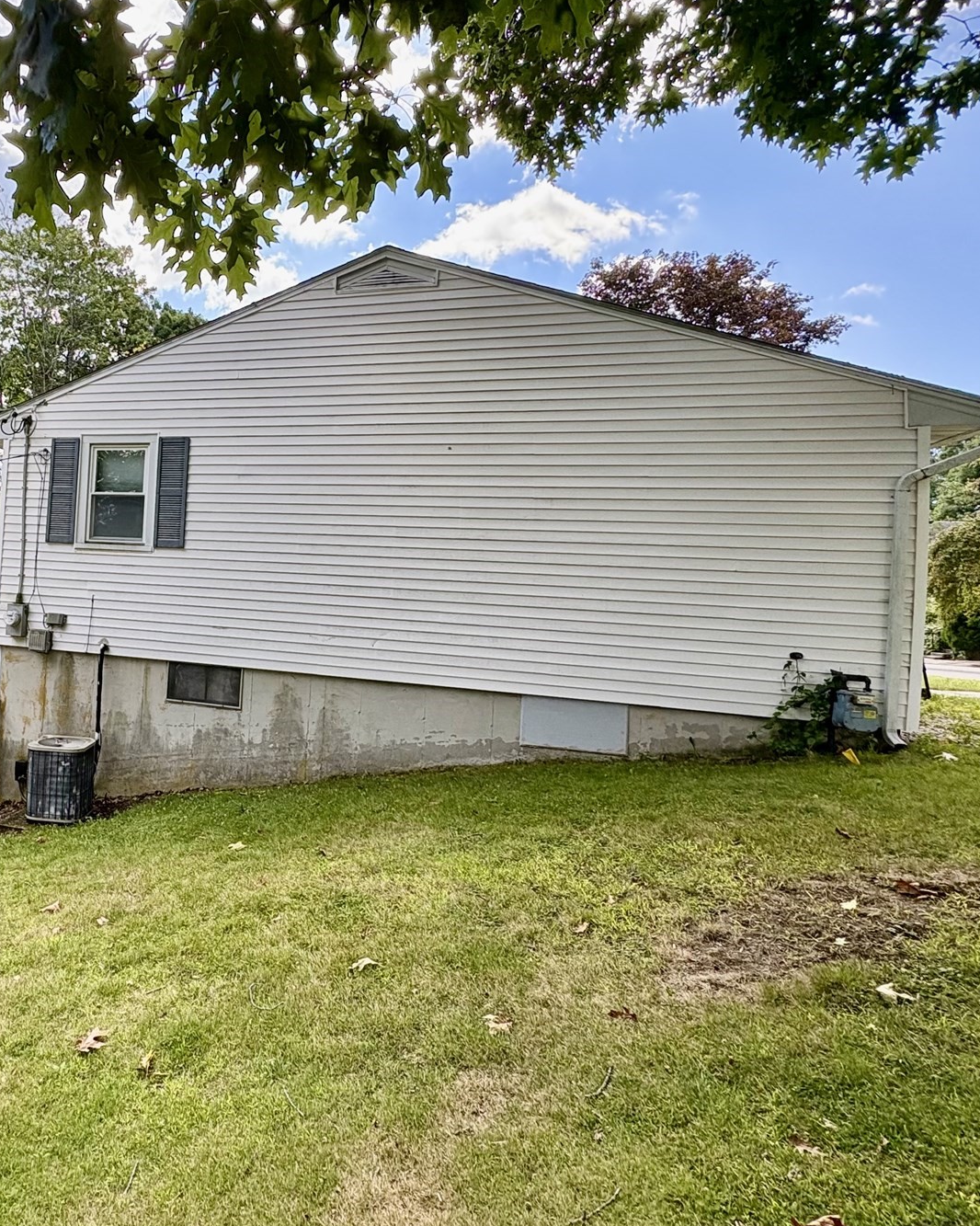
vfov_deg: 77.5
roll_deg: -2.2
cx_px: 199
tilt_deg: +2.5
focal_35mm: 21
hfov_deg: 60.4
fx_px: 762
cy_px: 568
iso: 64
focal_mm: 2.22
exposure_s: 1/311
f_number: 2.2
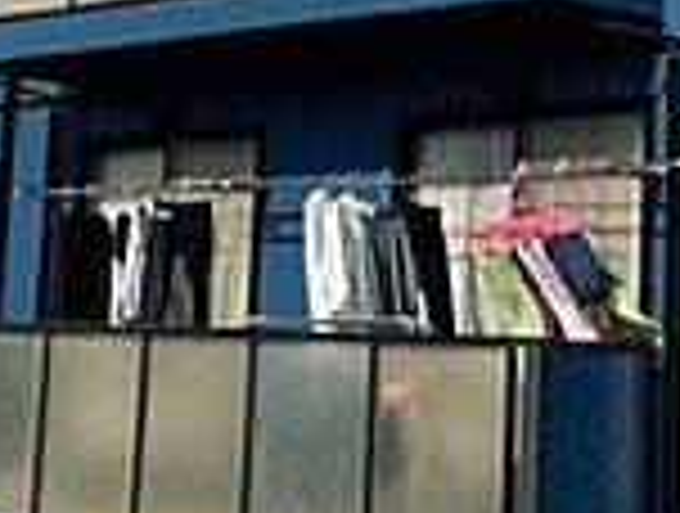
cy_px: -9
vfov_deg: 14.2
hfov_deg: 19.0
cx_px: 428
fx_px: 2028
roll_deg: -2.3
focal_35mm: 103
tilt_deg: +9.9
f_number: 1.6
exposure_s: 1/3040
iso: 32
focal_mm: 4.2
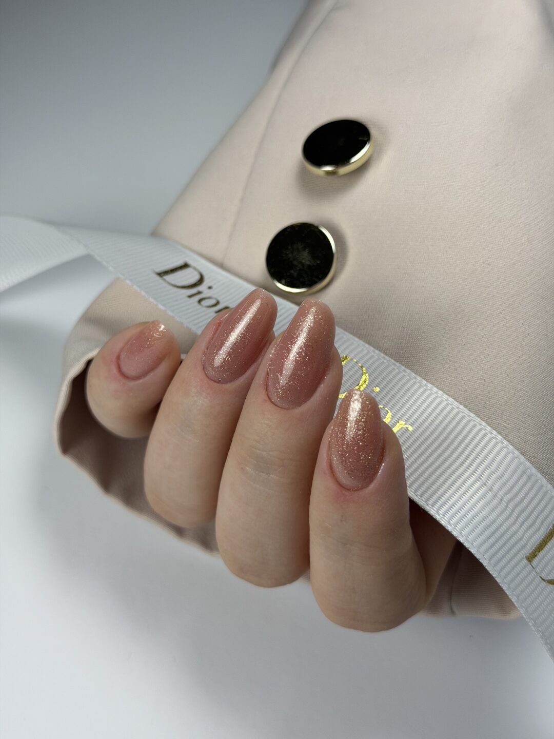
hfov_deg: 30.3
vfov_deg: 39.7
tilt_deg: -50.9
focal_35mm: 48
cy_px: 370
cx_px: 277
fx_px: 1024
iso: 64
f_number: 1.78
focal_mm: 6.76
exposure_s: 1/1575
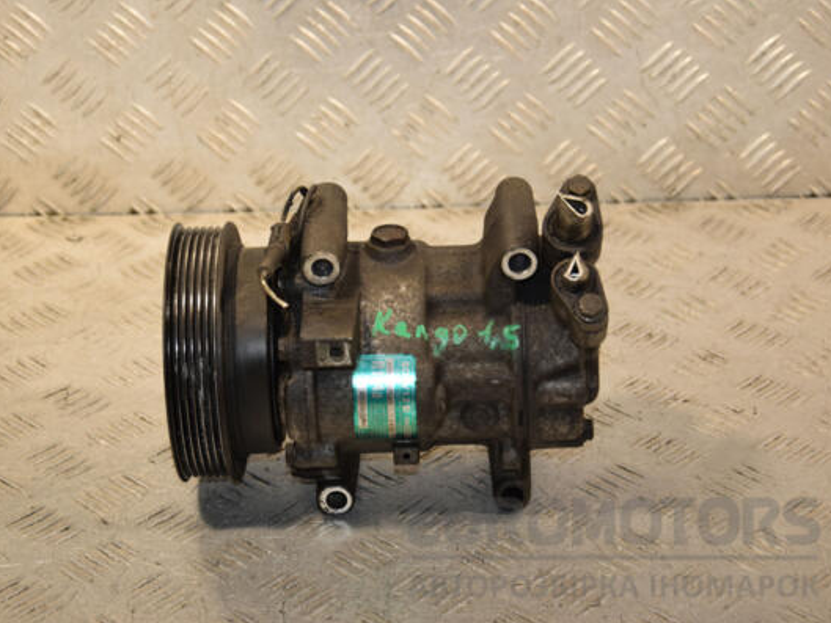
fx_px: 2041
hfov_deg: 23.0
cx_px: 379
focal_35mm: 85
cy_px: 312
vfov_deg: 17.4
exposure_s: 1/200
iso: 800
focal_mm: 52
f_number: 5.6
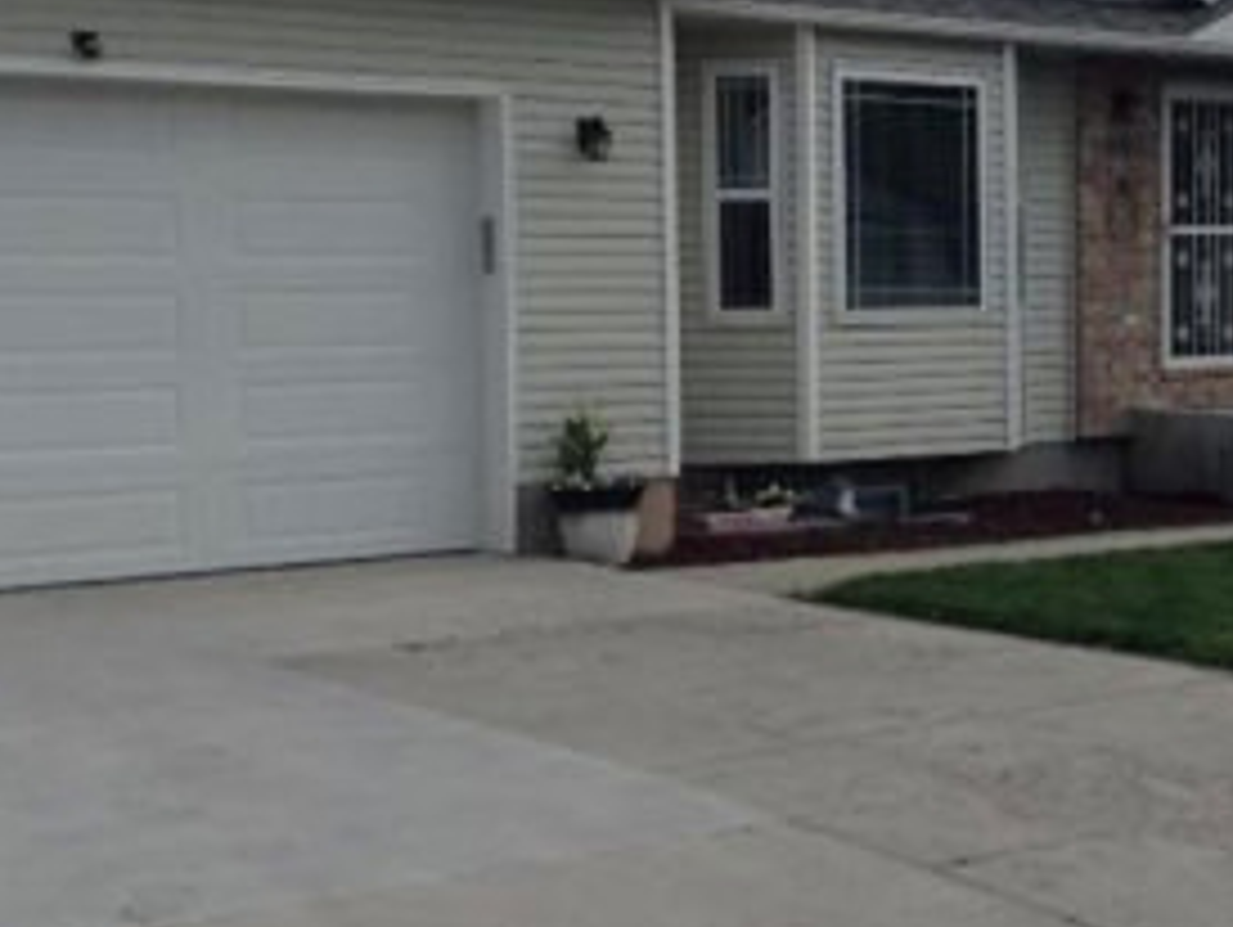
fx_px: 2745
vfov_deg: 19.2
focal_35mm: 77
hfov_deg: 24.8
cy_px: 418
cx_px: 1040
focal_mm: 3.3
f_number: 2.4
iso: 25
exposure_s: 1/950
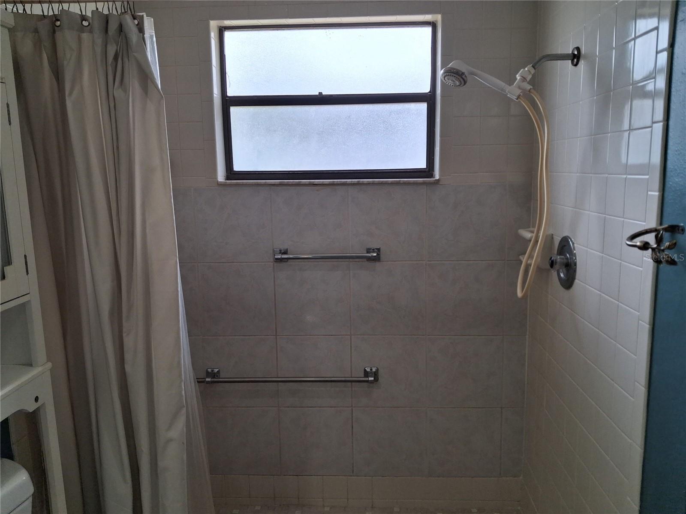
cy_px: 257
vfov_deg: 51.4
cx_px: 343
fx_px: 535
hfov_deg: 65.3
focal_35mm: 27
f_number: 1.8
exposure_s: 1/100
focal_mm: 4
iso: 64
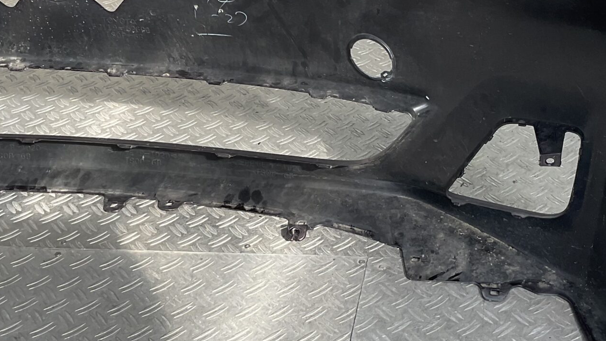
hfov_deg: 32.7
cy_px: 148
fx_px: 1028
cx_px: 364
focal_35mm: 64
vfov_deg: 18.8
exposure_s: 1/255
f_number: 1.8
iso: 16
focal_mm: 3
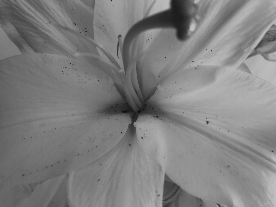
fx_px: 223
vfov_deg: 49.7
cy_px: 104
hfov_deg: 63.4
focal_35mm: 28
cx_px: 138
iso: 32
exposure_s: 1/50
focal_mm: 3.99
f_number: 1.8
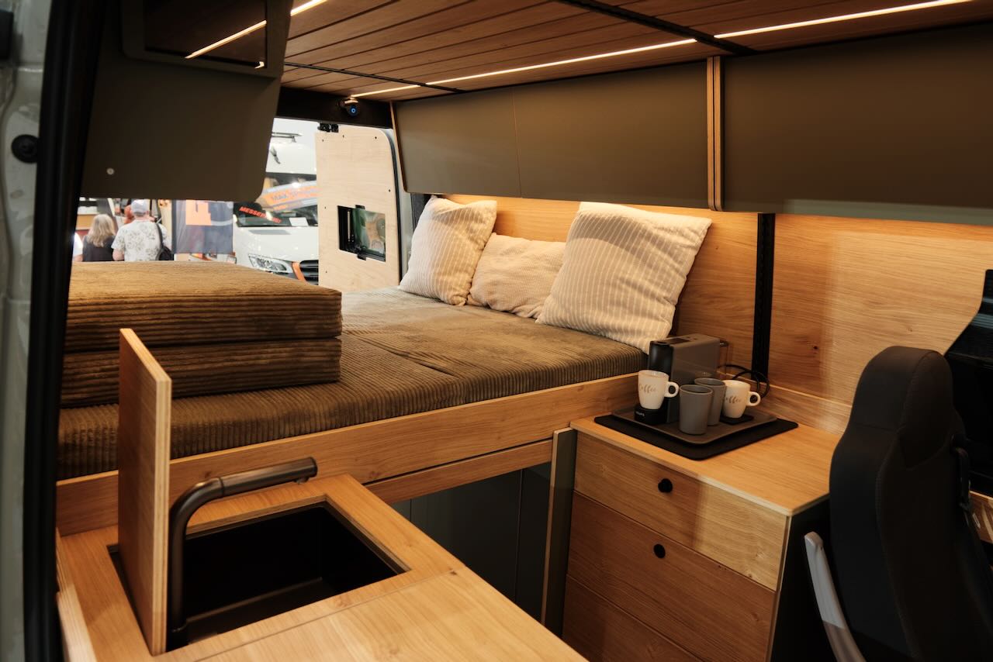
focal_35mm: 24
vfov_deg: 53.2
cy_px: 331
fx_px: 662
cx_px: 496
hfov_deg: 73.7
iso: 1000
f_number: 2.8
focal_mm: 16
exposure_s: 1/20
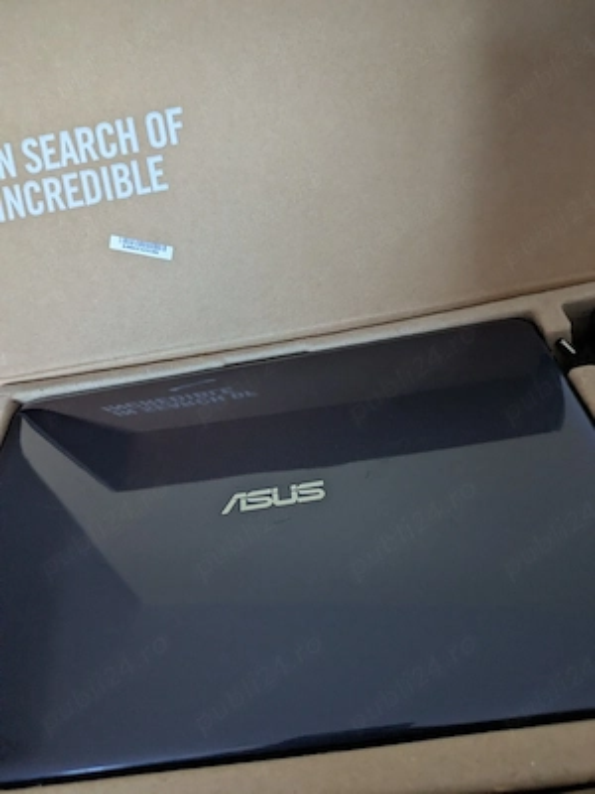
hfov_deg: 54.9
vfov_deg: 69.4
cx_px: 298
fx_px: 573
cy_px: 397
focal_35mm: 25
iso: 834
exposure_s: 1/25
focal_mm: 5.43
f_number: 1.89
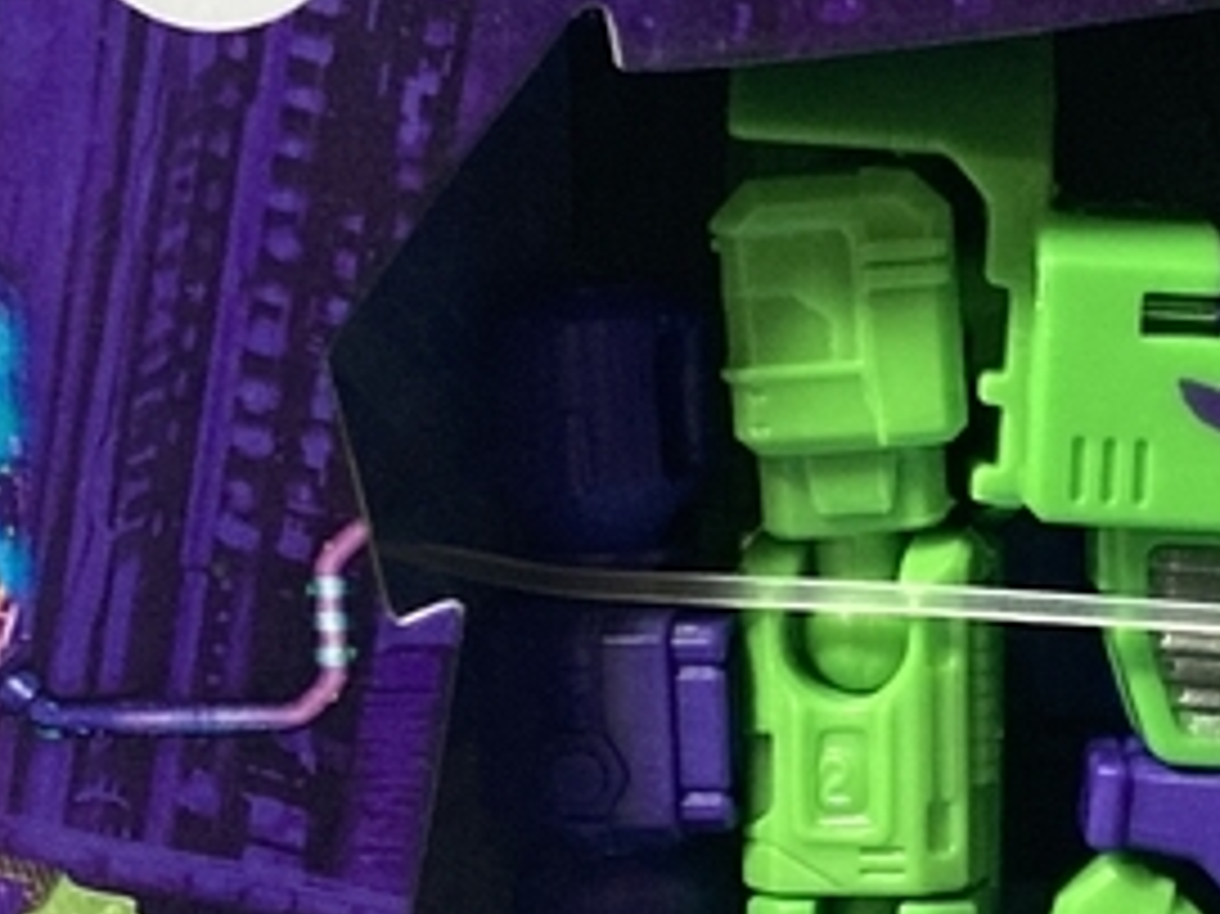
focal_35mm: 124
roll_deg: -1.3
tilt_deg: -12.8
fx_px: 4368
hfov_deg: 15.4
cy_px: 653
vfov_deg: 11.9
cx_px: 1373
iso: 400
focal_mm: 3.99
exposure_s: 1/30
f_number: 1.8
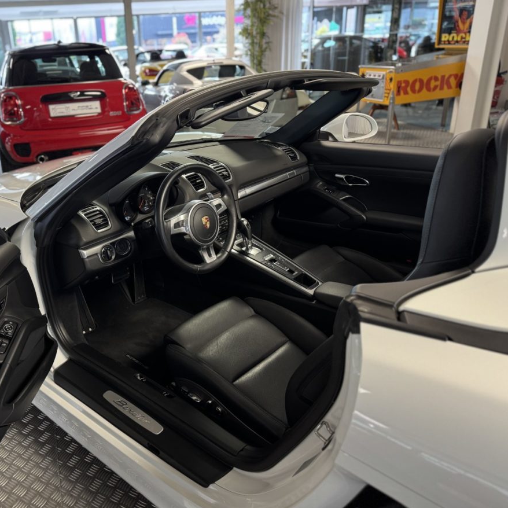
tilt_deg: -22.9
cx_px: 170
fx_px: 481
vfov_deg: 55.6
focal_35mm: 29
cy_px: 251
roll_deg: +3.6
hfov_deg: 54.5
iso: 200
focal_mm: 6.76
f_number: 1.78
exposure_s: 1/50
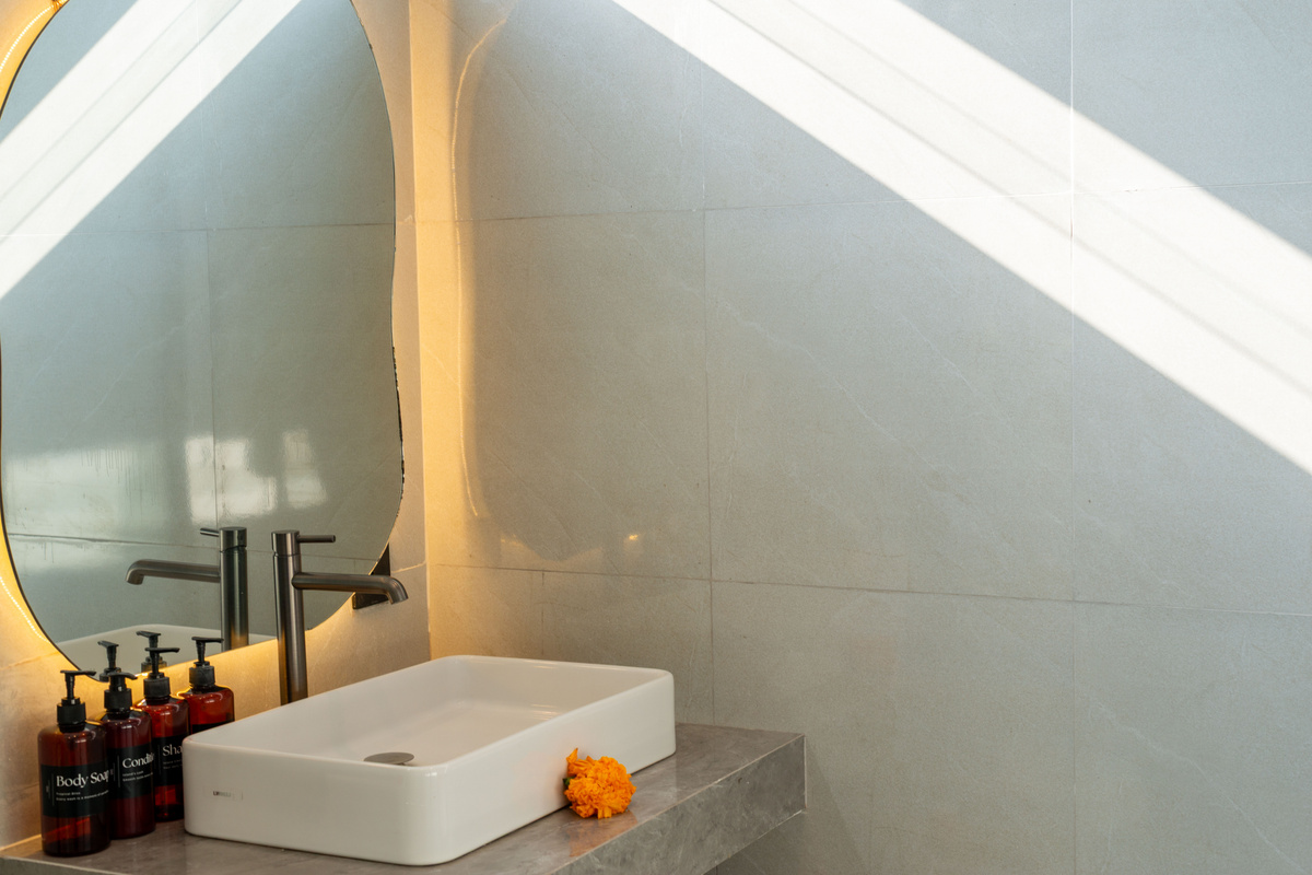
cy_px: 438
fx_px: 1822
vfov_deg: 27.0
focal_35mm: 50
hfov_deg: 39.6
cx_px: 656
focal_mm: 50
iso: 100
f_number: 8
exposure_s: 1/40
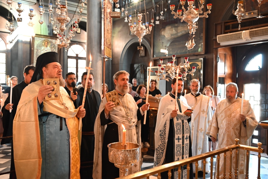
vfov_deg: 40.0
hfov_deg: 57.2
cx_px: 134
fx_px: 246
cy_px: 90
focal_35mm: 33
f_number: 4
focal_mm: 33
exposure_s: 1/60
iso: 4000
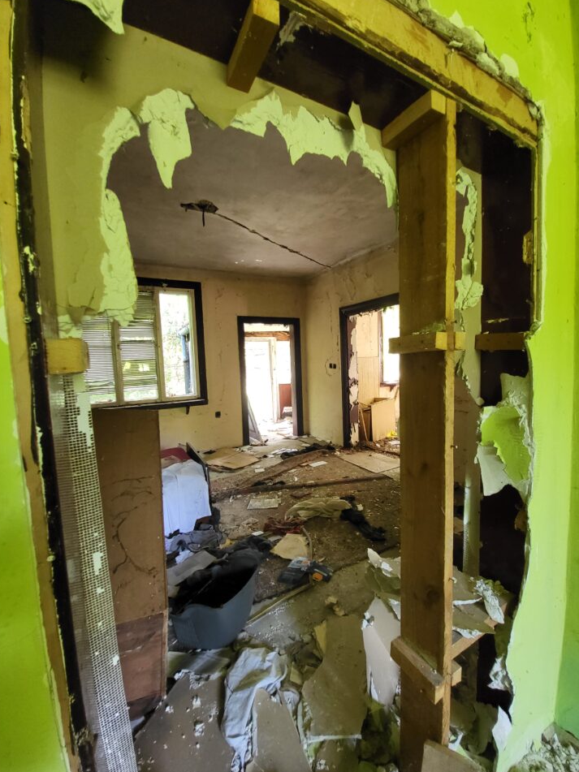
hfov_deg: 85.6
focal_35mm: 14
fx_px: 312
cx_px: 300
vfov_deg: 102.1
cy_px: 382
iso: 400
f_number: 2.2
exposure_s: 1/50
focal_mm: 1.74
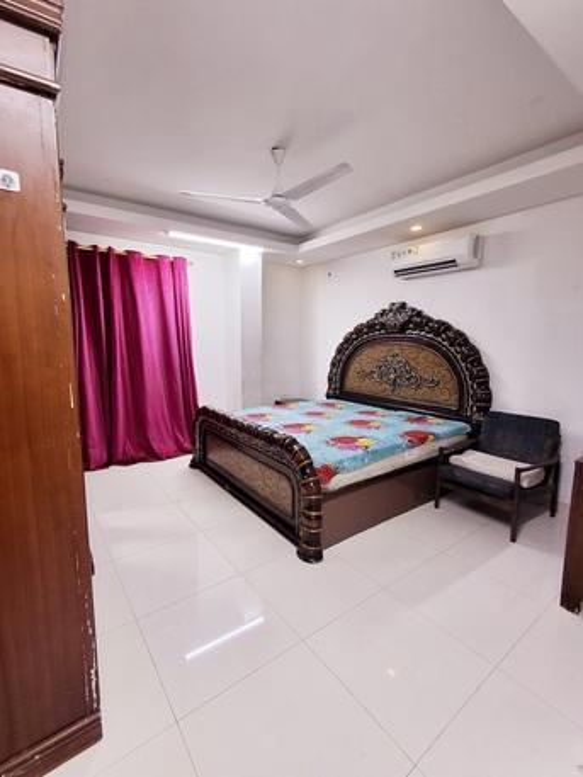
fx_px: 359
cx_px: 292
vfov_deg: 94.5
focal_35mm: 16
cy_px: 388
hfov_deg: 78.1
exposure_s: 1/40
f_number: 2.2
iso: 80
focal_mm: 1.64
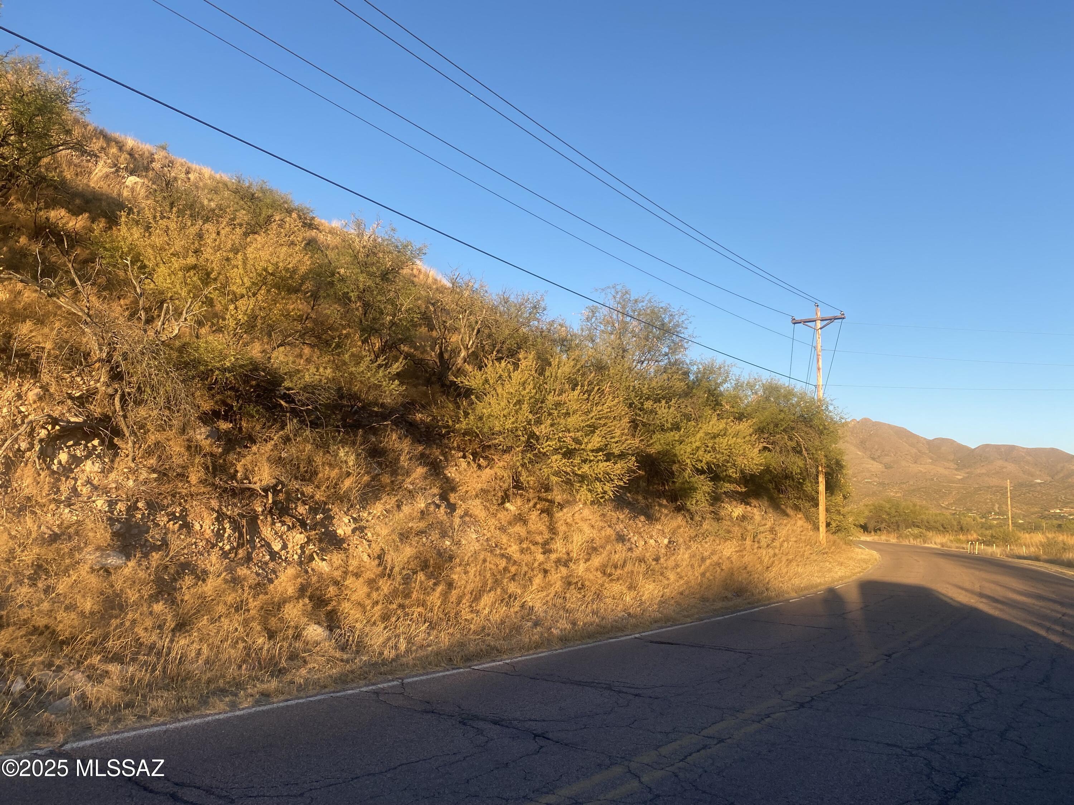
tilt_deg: +8.0
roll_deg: -1.3
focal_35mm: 26
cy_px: 402
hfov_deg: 67.3
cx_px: 537
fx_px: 807
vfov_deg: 53.1
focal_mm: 4.25
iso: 32
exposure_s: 1/884
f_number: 1.8
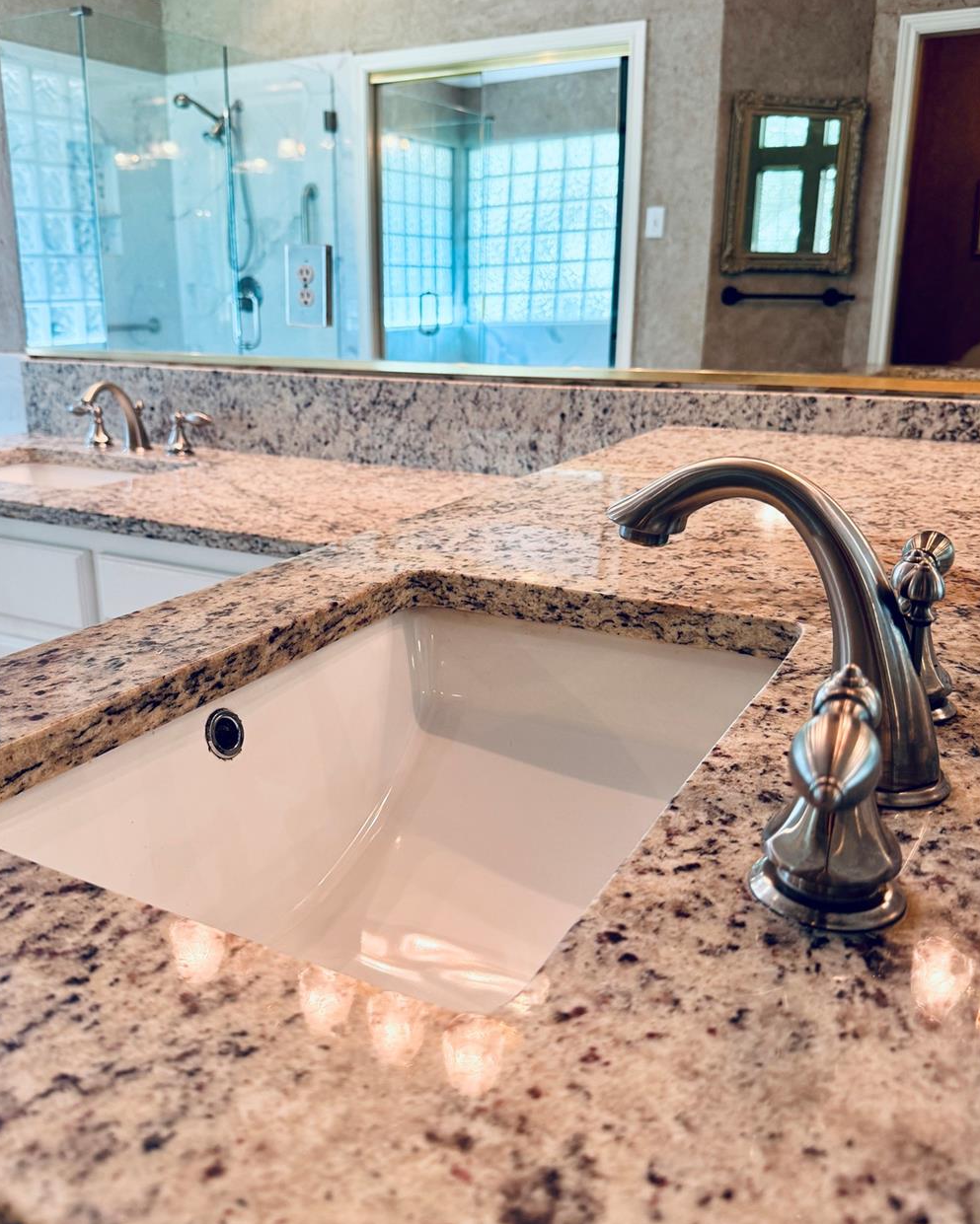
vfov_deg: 60.4
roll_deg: +0.0
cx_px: 452
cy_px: 597
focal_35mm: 29
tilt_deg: -16.2
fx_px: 1051
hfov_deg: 49.9
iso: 125
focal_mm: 6.76
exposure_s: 1/60
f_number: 1.78
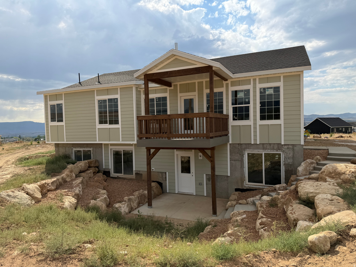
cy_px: 134
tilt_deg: -2.5
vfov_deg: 56.8
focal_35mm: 24
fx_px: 247
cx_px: 178
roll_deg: +1.8
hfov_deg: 71.6
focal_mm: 6.76
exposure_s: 1/4673
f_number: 1.78
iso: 80
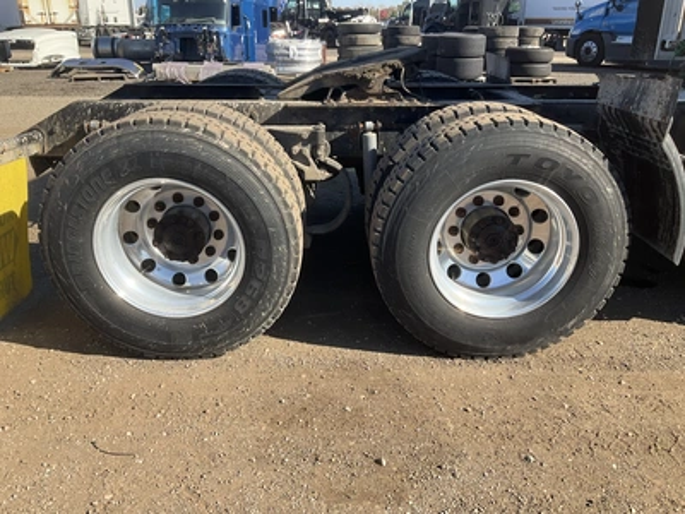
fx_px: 574
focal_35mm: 29
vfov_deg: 48.2
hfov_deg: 61.7
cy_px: 257
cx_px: 342
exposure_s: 1/855
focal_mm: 3
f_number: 1.8
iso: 25
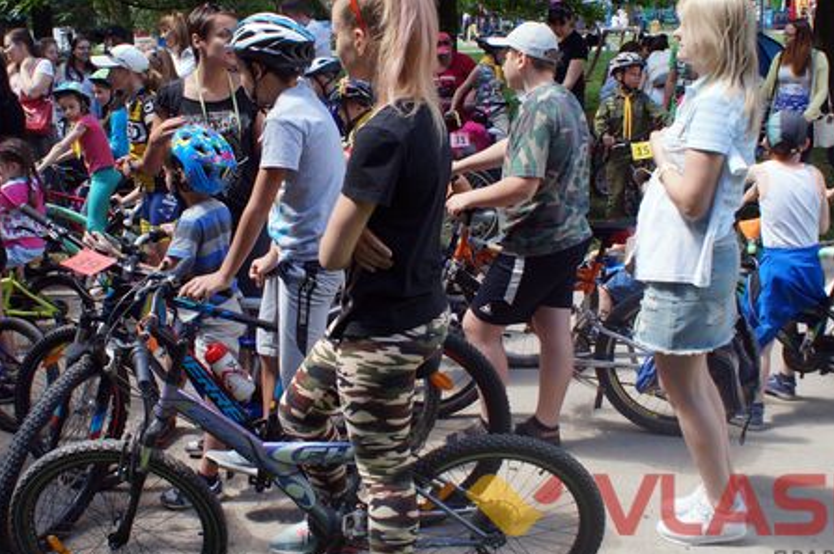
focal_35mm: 47
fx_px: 1088
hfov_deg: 41.8
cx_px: 353
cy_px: 253
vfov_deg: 28.6
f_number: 5
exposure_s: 1/100
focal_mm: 20
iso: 100
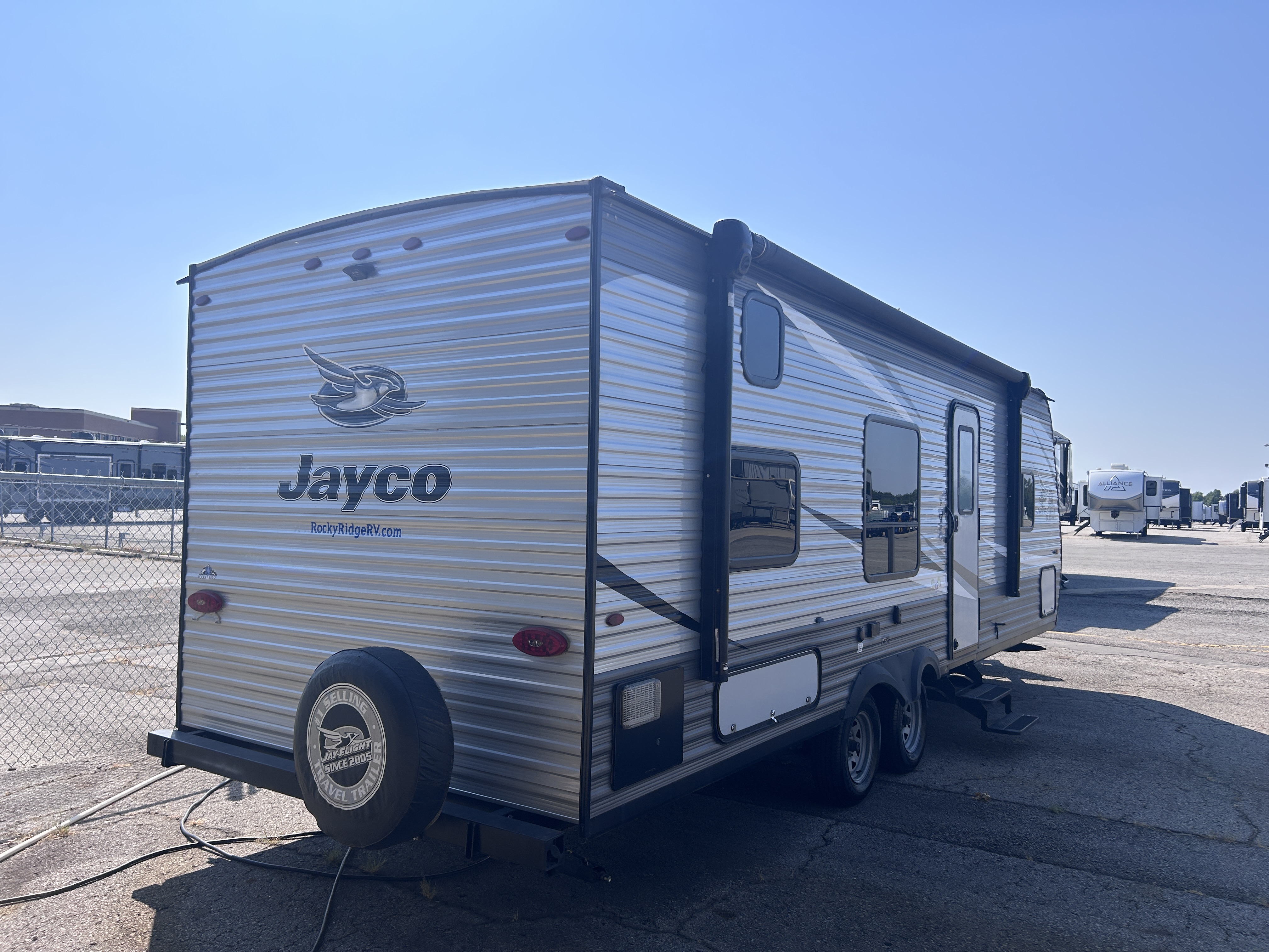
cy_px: 476
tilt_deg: +2.3
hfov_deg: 67.3
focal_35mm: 26
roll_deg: -0.7
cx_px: 634
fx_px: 953
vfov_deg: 53.1
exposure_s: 1/6579
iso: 50
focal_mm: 5.7
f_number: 1.5
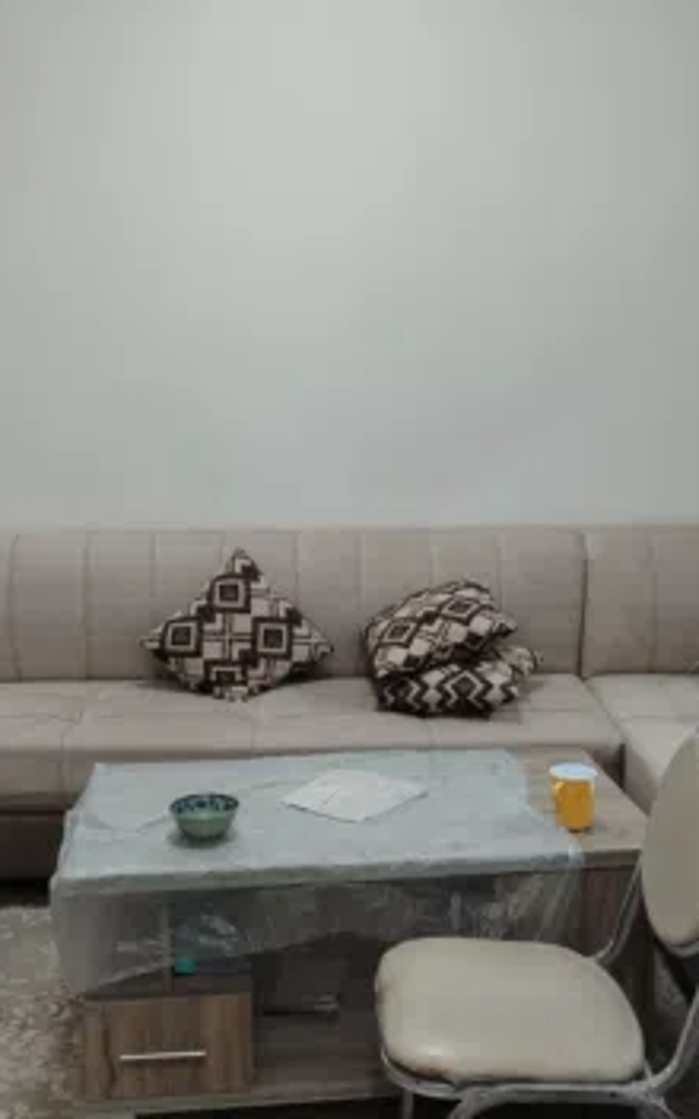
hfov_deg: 31.2
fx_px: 1250
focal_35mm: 41
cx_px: 372
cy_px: 572
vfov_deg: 48.2
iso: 734
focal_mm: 5.25
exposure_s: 1/40
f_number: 1.75
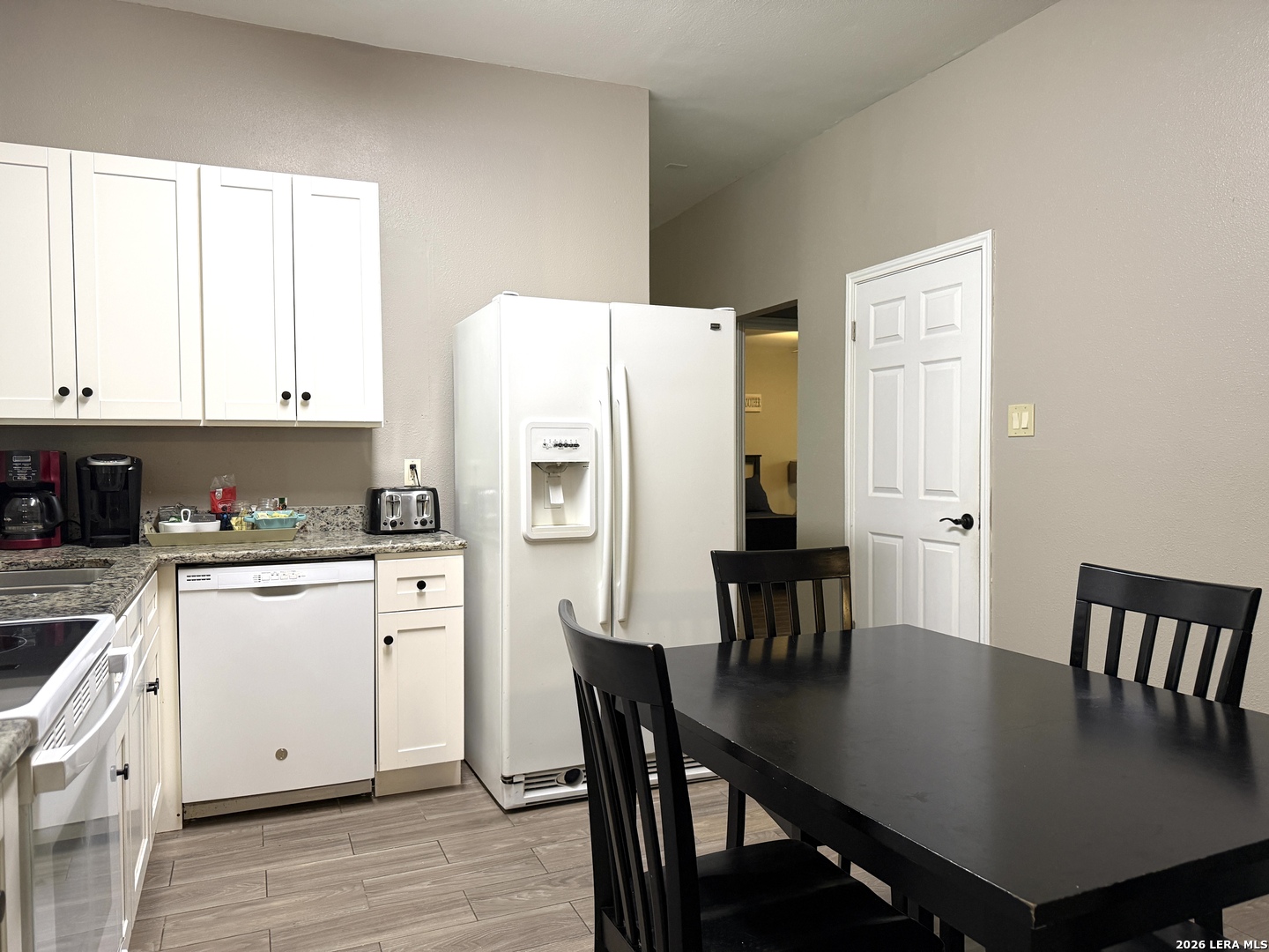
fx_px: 880
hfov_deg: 71.6
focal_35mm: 24
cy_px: 476
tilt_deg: -1.9
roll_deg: +0.3
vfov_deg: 56.8
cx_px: 634
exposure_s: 1/60
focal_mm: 6.76
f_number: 1.78
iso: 250
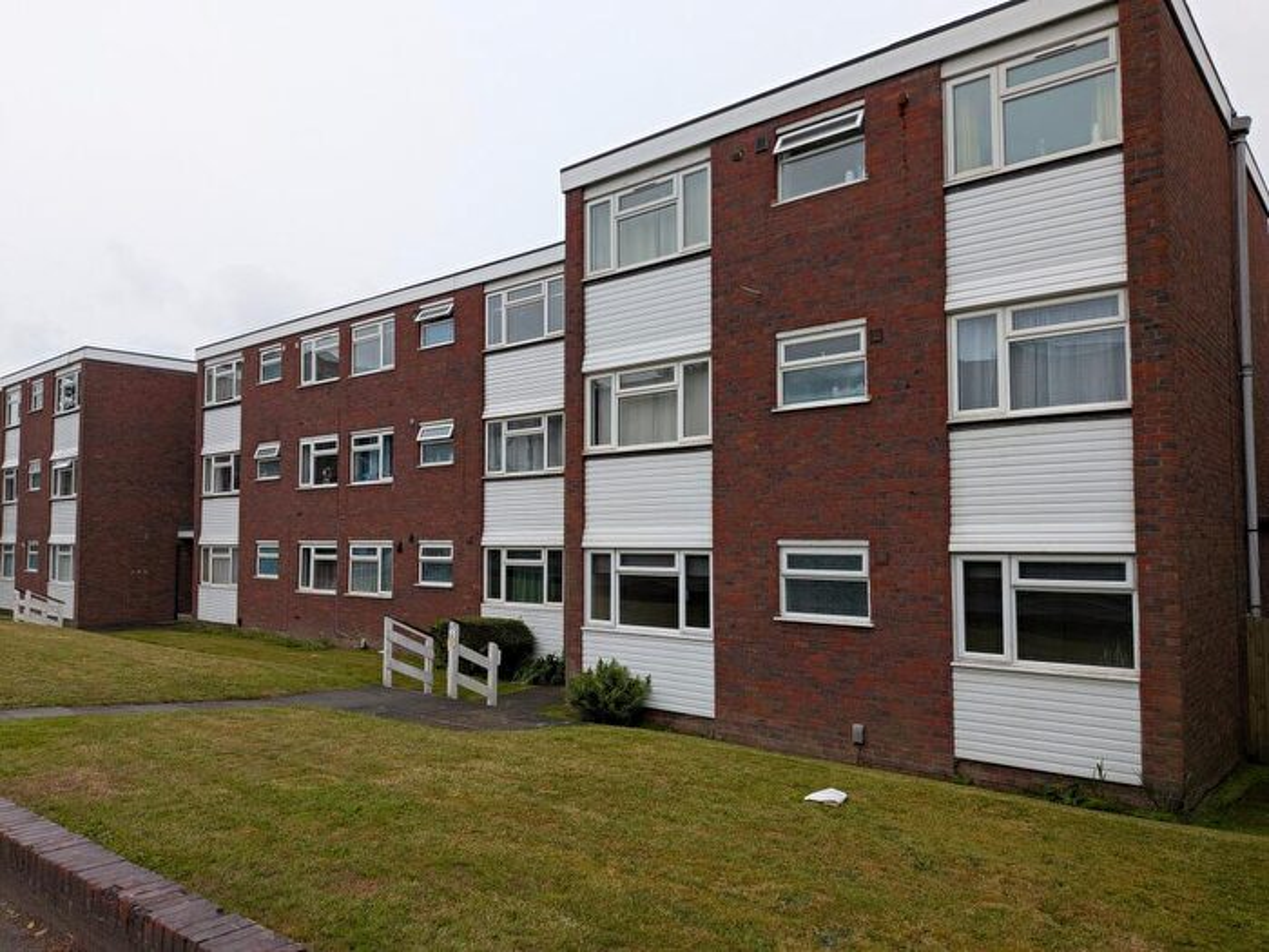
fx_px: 880
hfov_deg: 71.6
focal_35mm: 24
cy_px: 476
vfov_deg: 56.8
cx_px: 634
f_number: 1.7
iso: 26
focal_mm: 4.53
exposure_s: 1/650
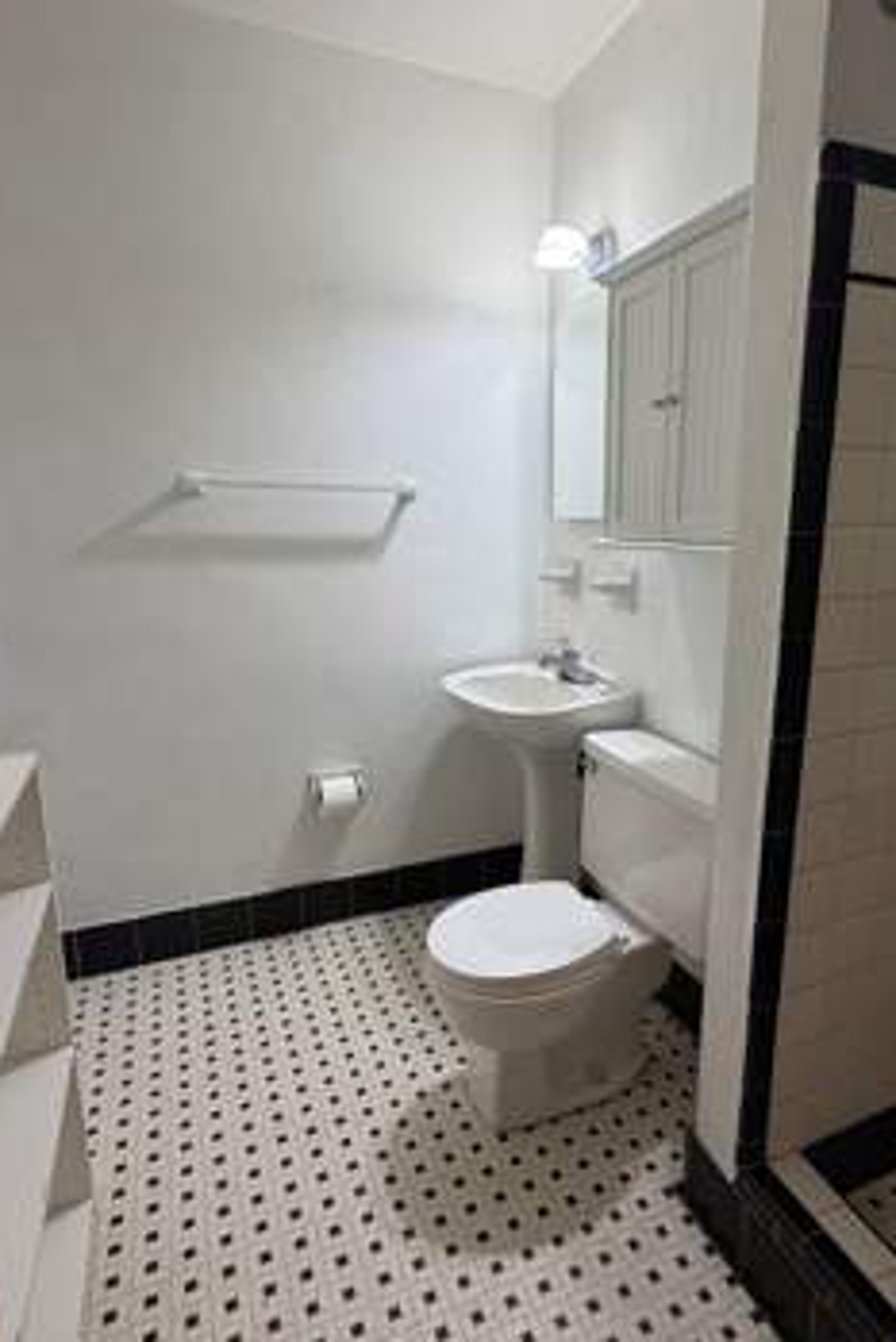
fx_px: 746
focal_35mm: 20
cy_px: 661
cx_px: 508
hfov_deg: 61.7
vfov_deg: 83.9
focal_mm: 2.22
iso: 320
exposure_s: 1/60
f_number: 2.2
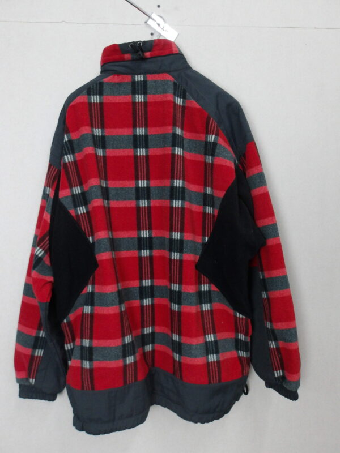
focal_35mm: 27
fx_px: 354
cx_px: 170
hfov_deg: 51.4
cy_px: 226
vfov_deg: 65.3
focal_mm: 4.9
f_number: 3
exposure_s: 1/60
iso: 527
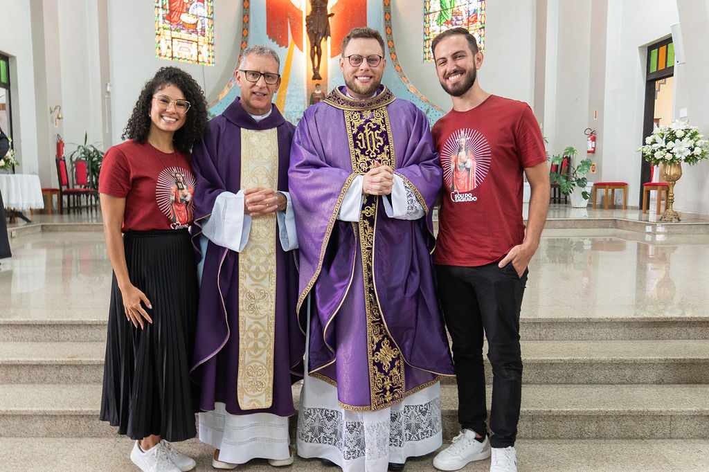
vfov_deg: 45.8
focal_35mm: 28
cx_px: 312
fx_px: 559
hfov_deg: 64.6
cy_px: 236
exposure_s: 1/160
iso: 1250
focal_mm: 17
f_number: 2.8
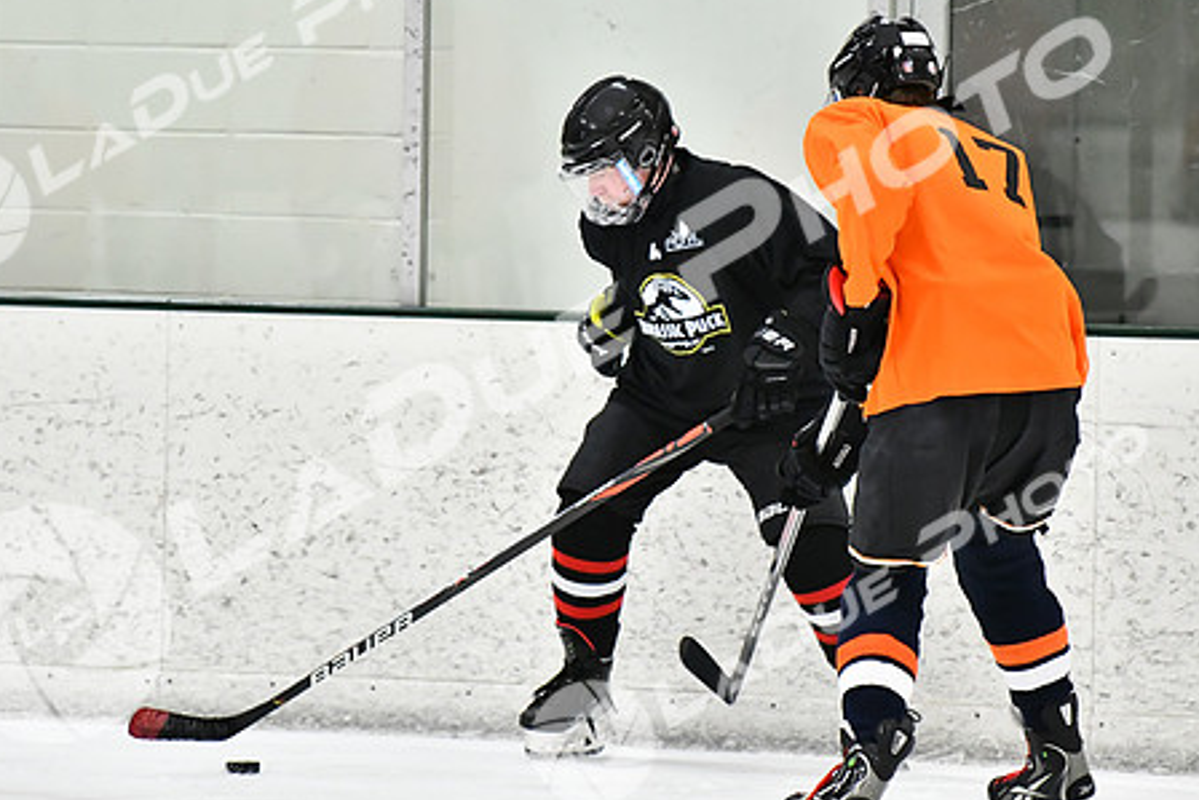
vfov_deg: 3.7
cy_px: 349
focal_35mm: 369
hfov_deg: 5.6
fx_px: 12293
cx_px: 525
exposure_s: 1/1250
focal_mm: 190
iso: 5000
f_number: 2.8
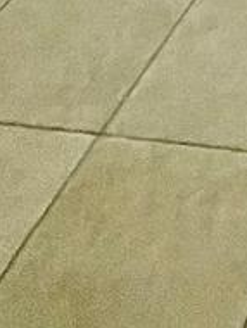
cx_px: 539
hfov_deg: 14.1
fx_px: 778
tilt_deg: -7.8
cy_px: -540
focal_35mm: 82
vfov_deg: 13.4
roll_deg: +0.4
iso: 250
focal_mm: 1.57
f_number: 1.8
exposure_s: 1/120
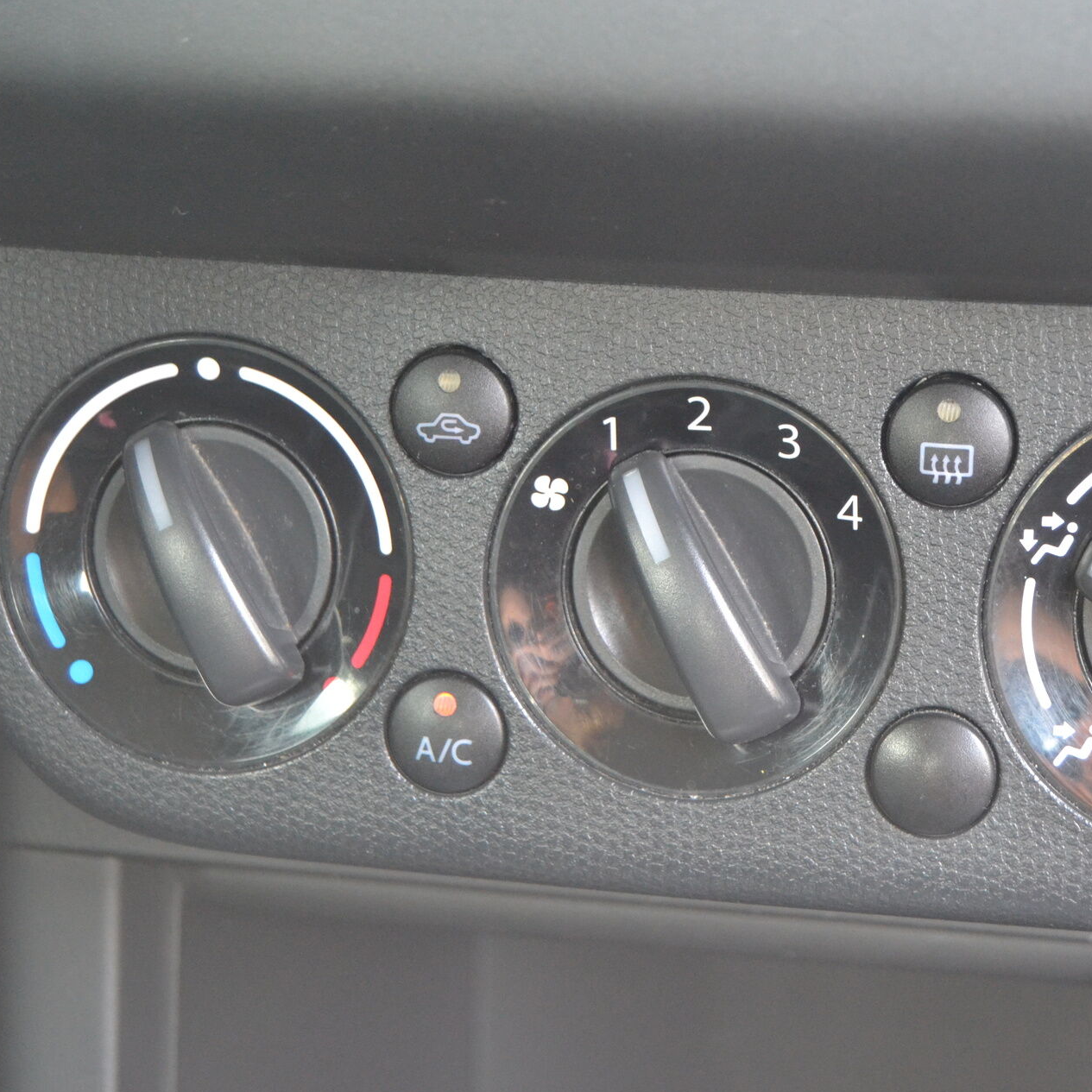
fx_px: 3176
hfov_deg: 19.5
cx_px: 679
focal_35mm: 89
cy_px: 545
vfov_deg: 19.5
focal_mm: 46
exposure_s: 1/60
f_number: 5.3
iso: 2200
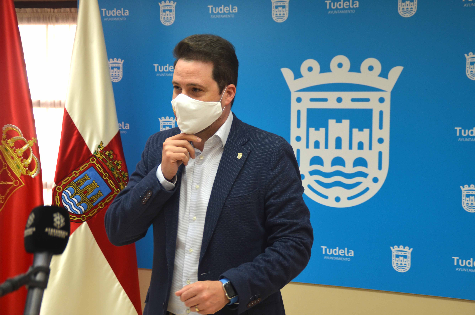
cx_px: 238
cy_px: 158
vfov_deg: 23.7
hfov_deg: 35.1
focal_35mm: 57
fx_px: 751
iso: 400
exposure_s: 1/80
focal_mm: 38
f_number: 4.5
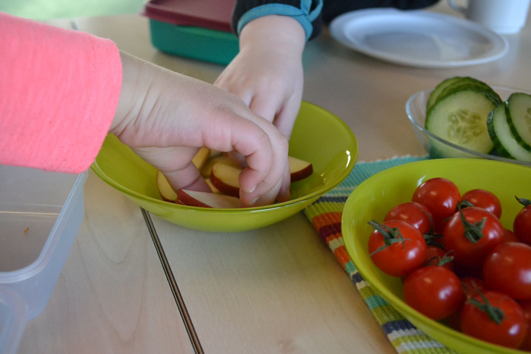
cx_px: 266
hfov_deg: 43.6
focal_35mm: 45
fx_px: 664
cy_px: 177
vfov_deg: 29.9
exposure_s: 1/400
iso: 3200
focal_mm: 30
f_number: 4.5
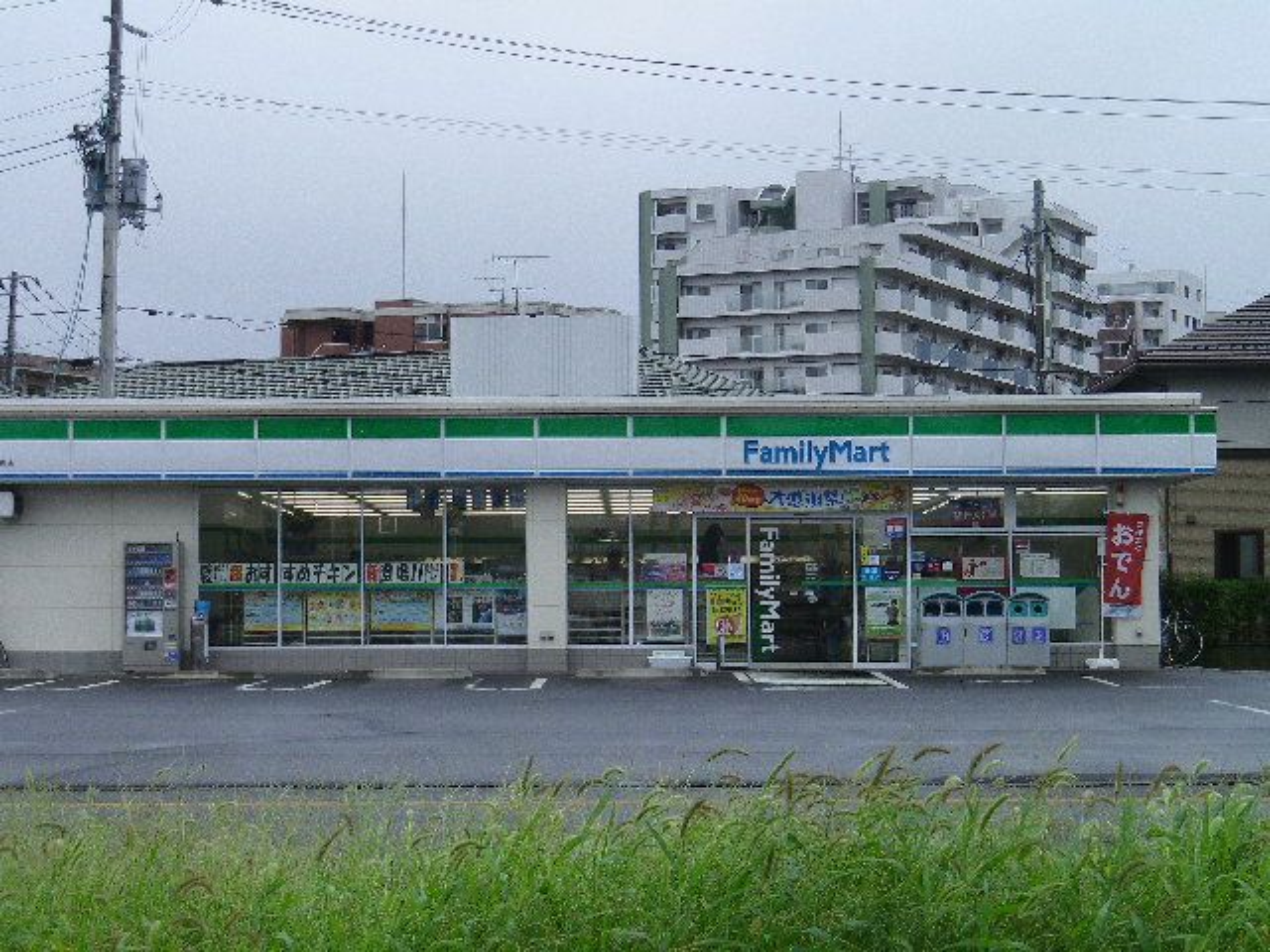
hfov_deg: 23.0
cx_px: 635
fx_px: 3119
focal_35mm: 85
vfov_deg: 17.4
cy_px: 476
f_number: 5.2
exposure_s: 1/250
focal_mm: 14.9
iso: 100
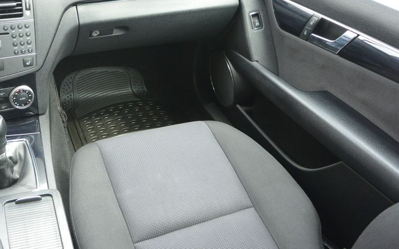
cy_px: 91
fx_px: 402
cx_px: 137
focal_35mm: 37
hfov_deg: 51.9
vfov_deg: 34.2
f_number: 3.5
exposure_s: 1/100
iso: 400
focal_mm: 10
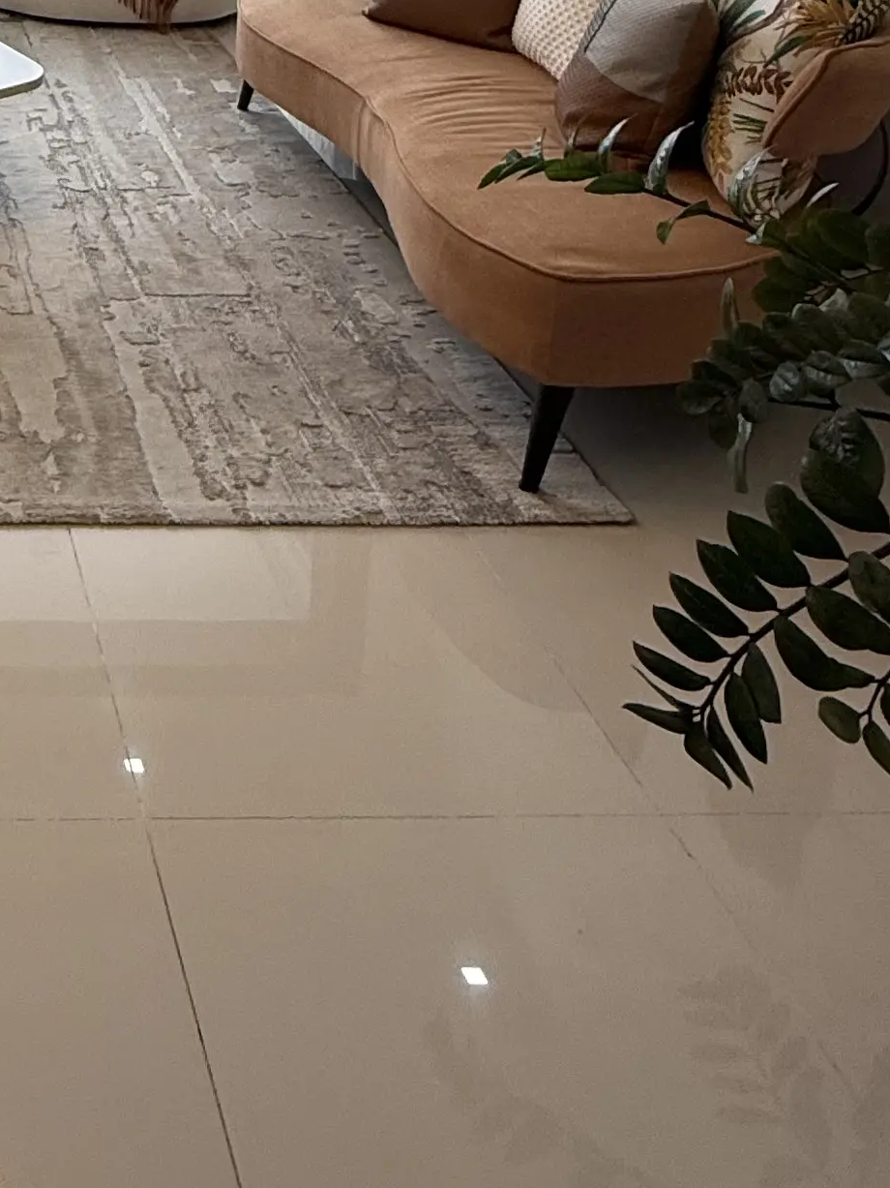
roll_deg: +0.4
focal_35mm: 46
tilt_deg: -10.8
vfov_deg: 35.8
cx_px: -183
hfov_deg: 27.6
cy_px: -87
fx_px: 1577
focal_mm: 2.22
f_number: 2.2
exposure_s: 1/153
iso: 64
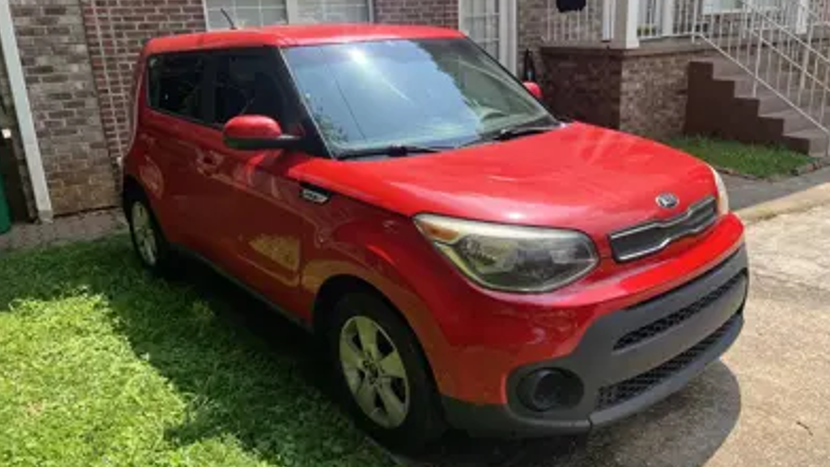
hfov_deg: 66.1
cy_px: 221
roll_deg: +1.1
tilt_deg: -10.8
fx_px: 638
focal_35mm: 29
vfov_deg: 40.2
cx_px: 416
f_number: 1.5
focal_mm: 5.7
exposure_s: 1/1395
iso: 50
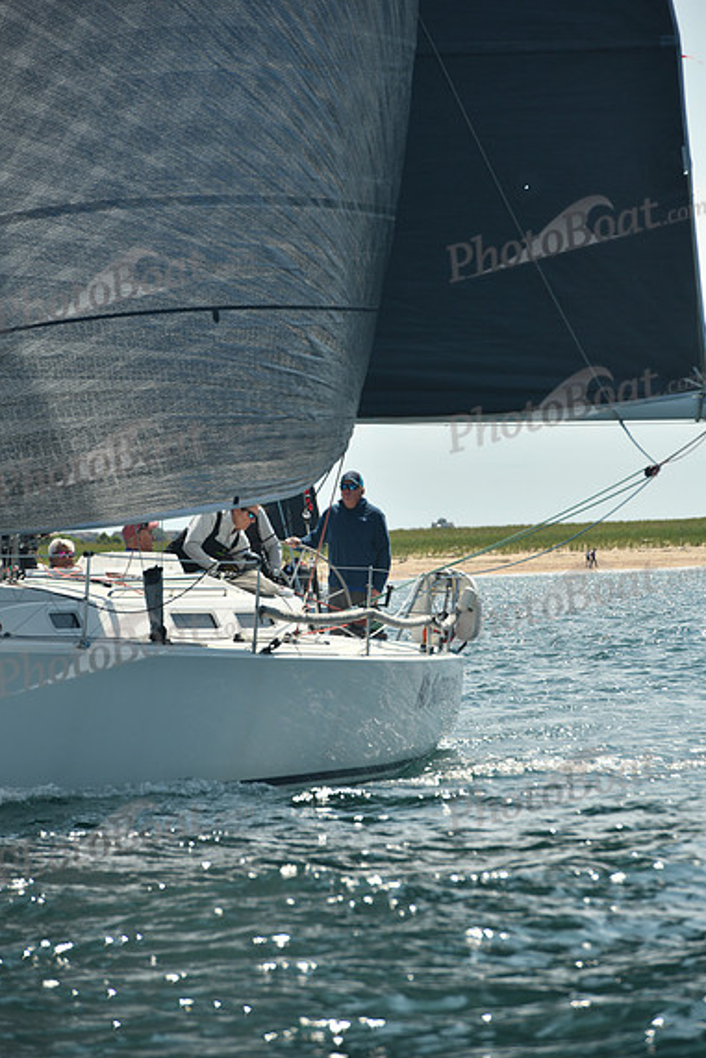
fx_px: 5968
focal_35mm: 203
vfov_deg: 10.1
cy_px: 528
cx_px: 351
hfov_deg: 6.8
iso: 320
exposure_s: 1/800
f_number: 6.3
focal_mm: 200
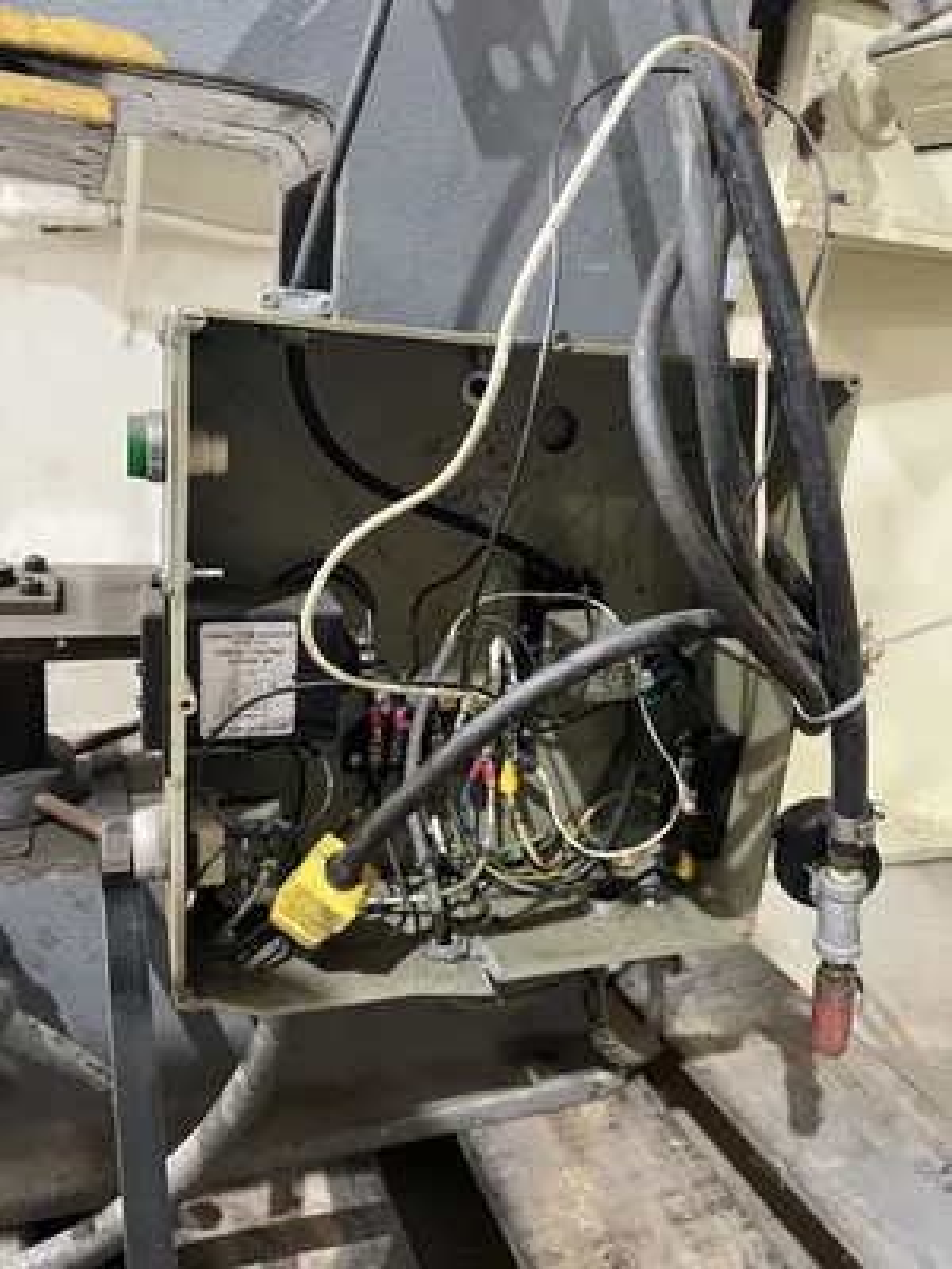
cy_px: 634
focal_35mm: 26
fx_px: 953
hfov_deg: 53.1
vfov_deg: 67.3
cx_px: 476
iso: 400
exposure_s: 1/60
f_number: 1.5
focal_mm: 5.7
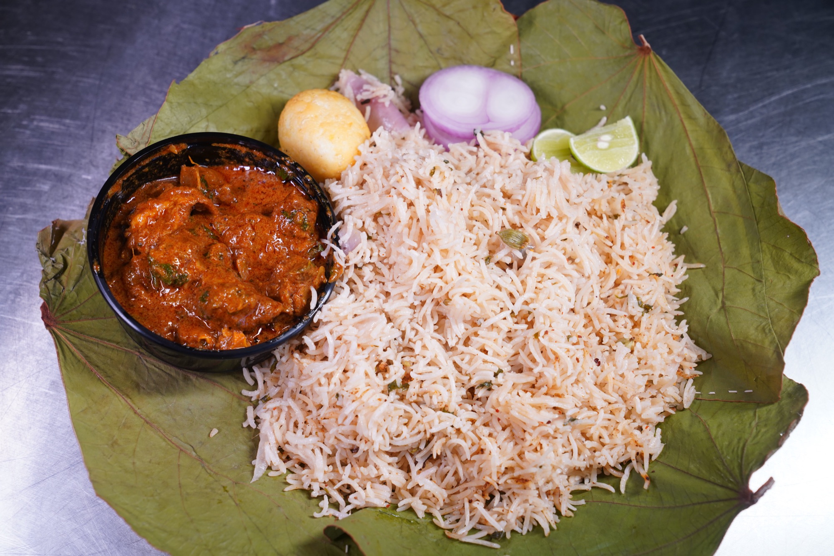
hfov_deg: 36.9
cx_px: 417
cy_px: 278
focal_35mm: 54
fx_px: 1251
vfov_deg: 25.1
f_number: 5.6
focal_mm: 54
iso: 640
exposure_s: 1/200
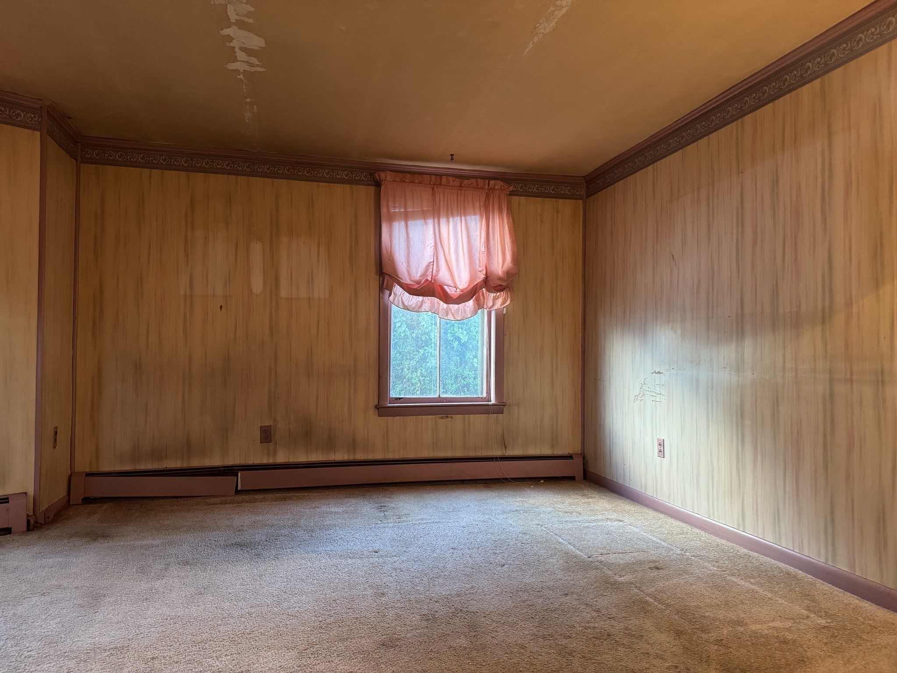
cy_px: 336
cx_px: 448
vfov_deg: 56.8
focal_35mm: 24
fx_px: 622
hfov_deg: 71.6
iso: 500
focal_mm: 6.76
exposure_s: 1/60
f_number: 1.78
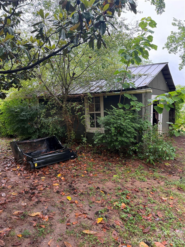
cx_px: 92
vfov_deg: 71.6
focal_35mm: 24
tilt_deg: -8.7
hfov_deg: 56.8
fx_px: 171
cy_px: 124
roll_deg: +2.5
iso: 125
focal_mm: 6.76
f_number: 1.78
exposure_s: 1/121
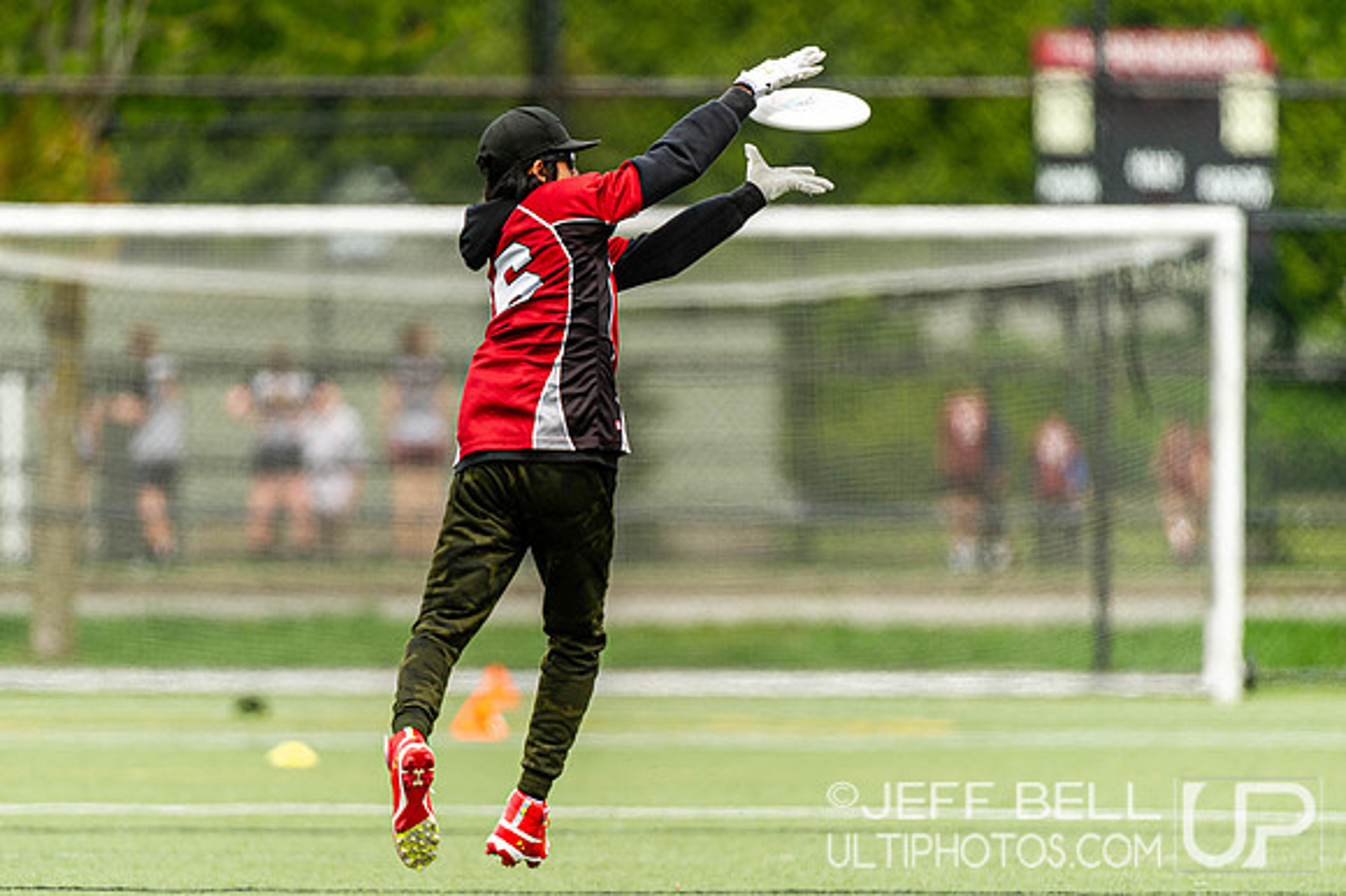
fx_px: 19599
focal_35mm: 525
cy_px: 462
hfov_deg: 3.9
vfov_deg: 2.6
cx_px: 609
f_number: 4
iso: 250
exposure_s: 1/1000
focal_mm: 400
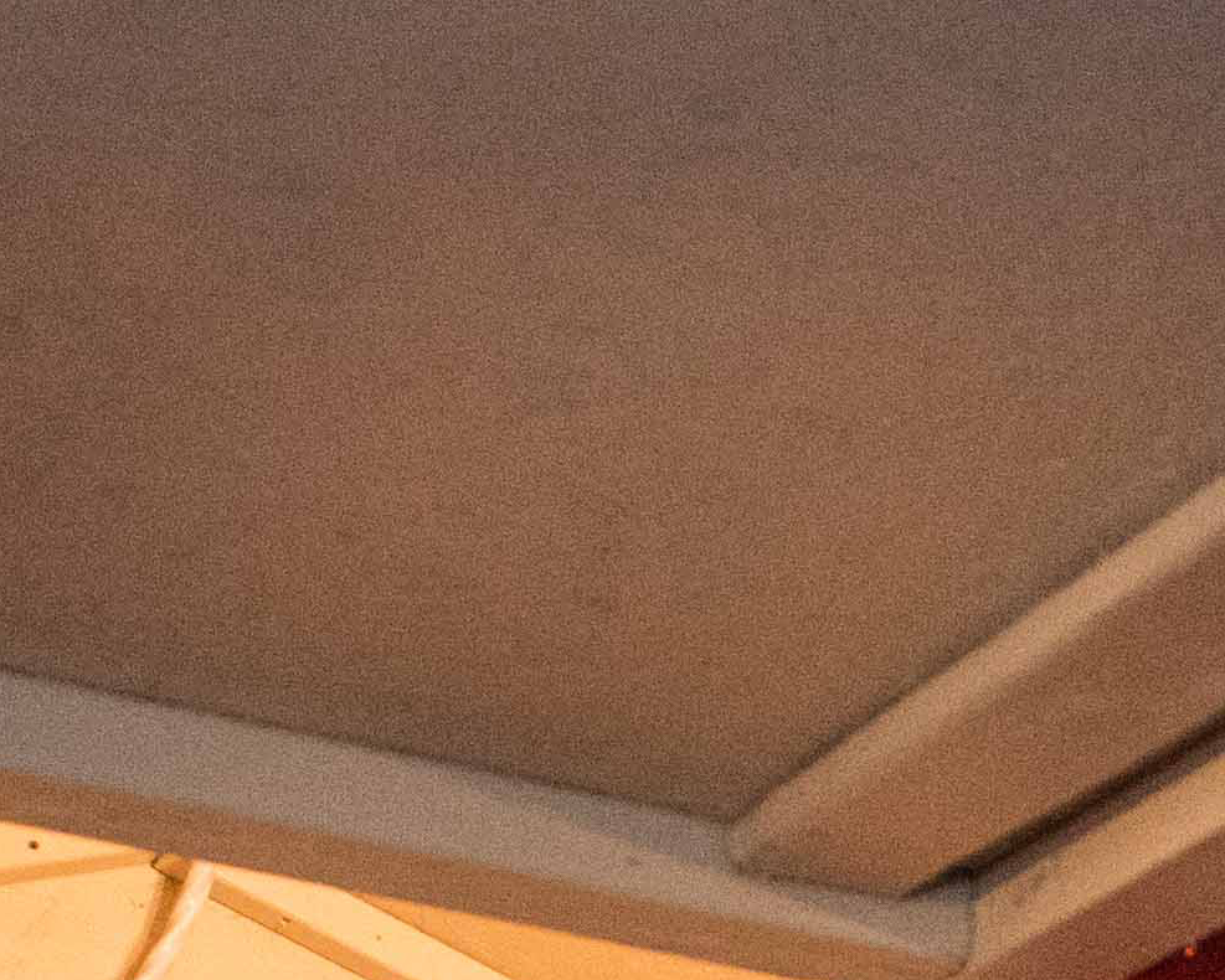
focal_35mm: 168
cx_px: 1445
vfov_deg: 8.6
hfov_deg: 11.3
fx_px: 6092
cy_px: 2154
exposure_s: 1/200
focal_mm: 24
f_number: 3.5
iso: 3200
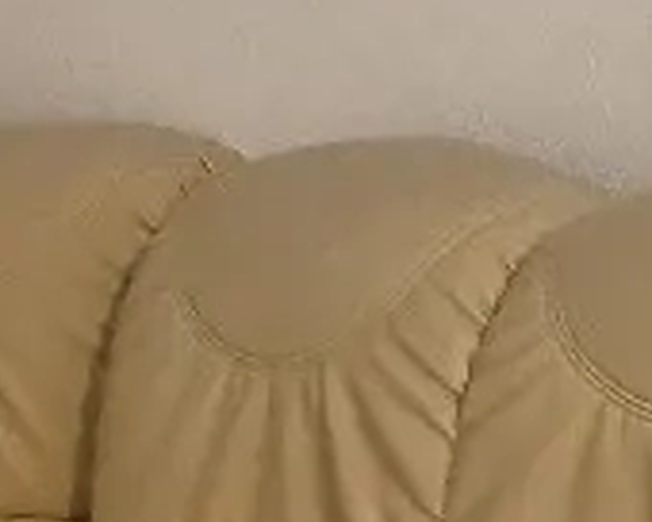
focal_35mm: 149
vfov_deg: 10.2
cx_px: -92
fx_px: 2875
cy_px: 652
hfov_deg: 12.7
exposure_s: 1/50
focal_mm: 4.32
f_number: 1.5
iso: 400
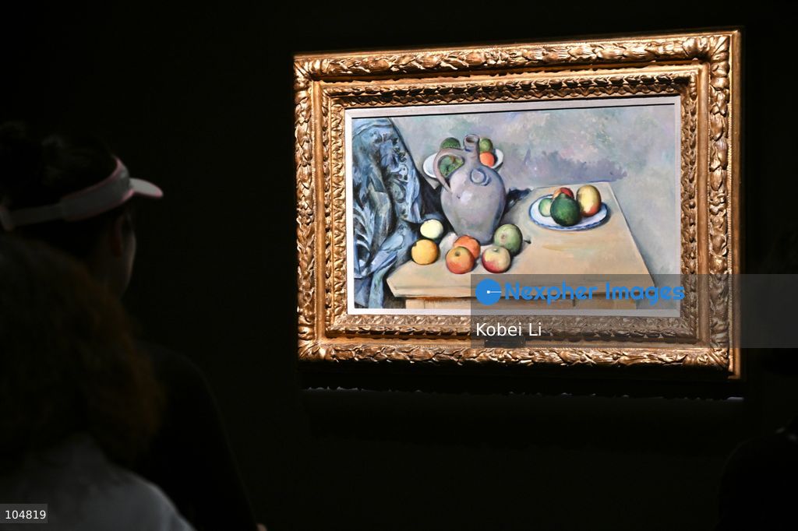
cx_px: 399
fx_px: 1751
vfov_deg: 17.3
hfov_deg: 25.7
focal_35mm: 79
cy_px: 266
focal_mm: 79
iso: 1000
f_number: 5
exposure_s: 1/40
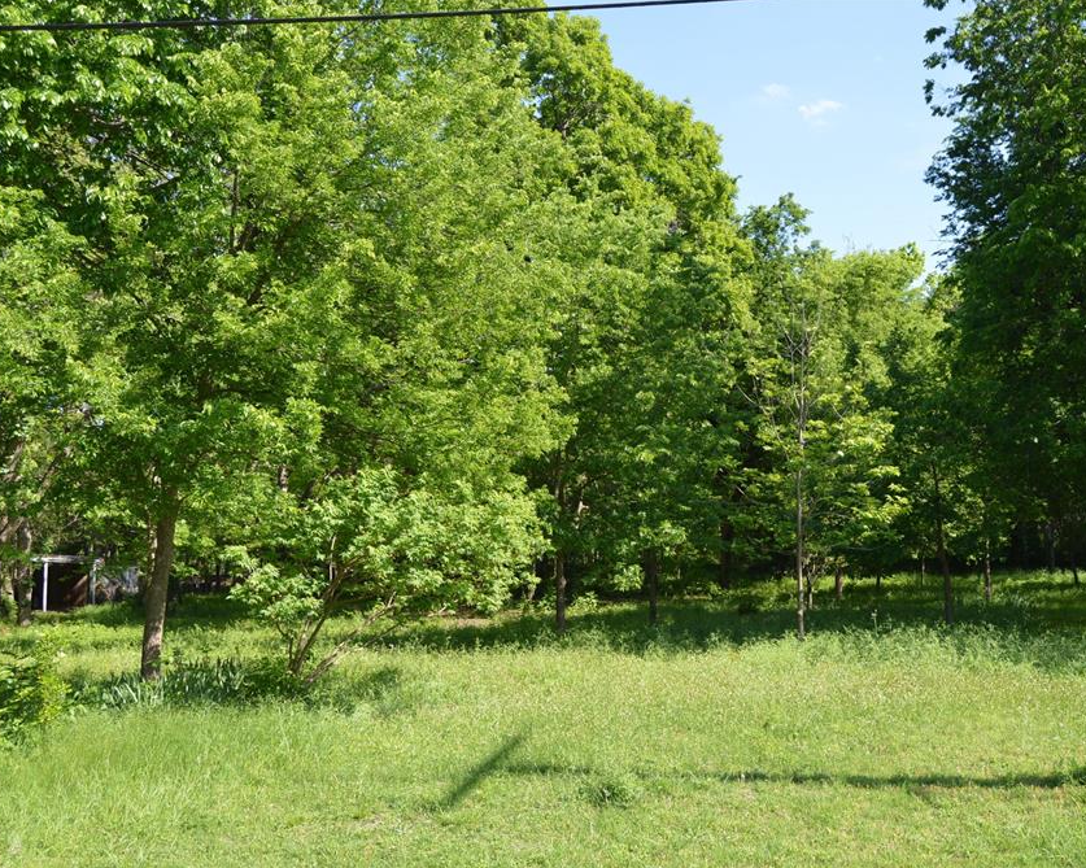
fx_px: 1272
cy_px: 439
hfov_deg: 46.1
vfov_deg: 37.7
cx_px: 624
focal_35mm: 40
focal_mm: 23
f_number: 6.3
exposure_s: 1/160
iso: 100
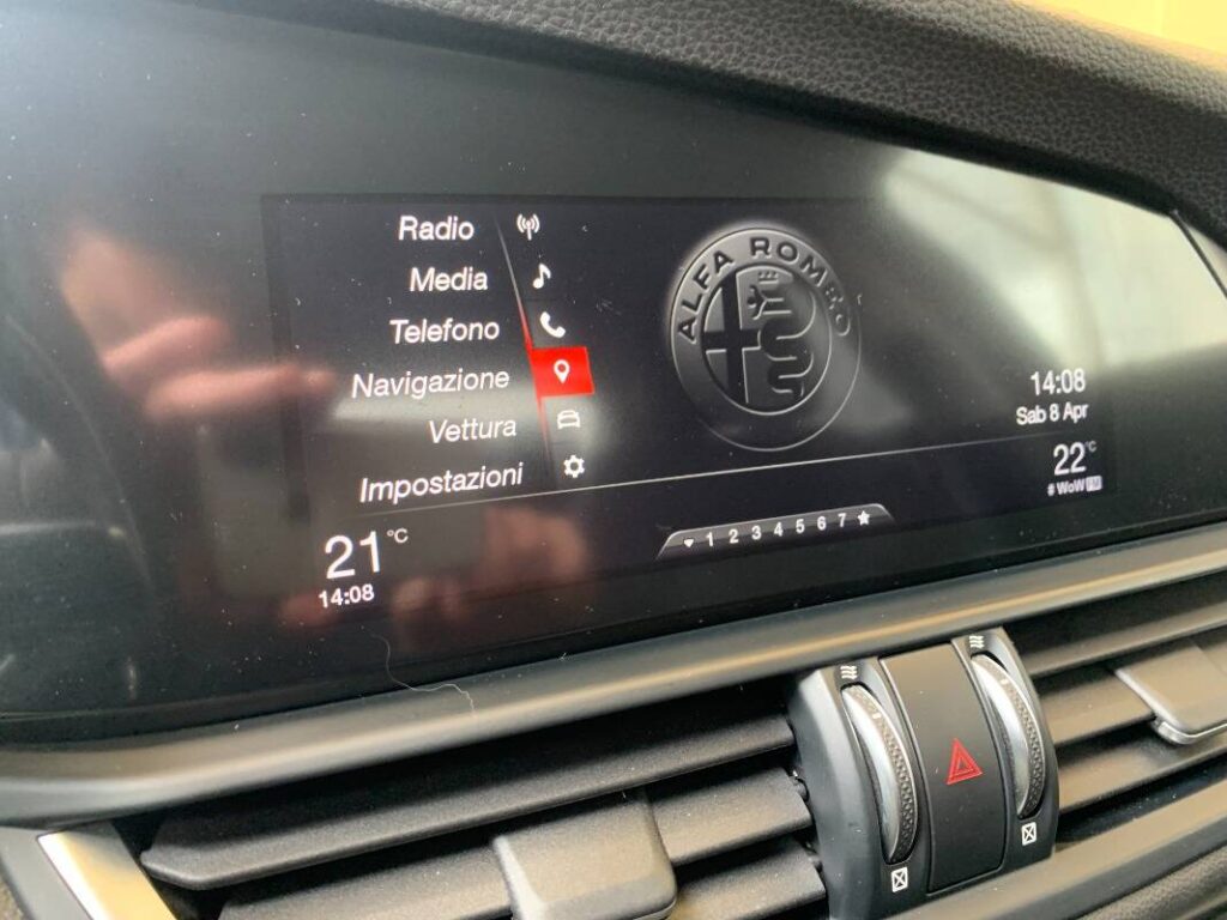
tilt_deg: -13.7
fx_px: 922
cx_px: 614
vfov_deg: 53.1
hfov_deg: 67.3
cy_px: 460
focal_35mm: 26
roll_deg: -1.5
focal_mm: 4.25
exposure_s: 1/48
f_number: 1.8
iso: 320
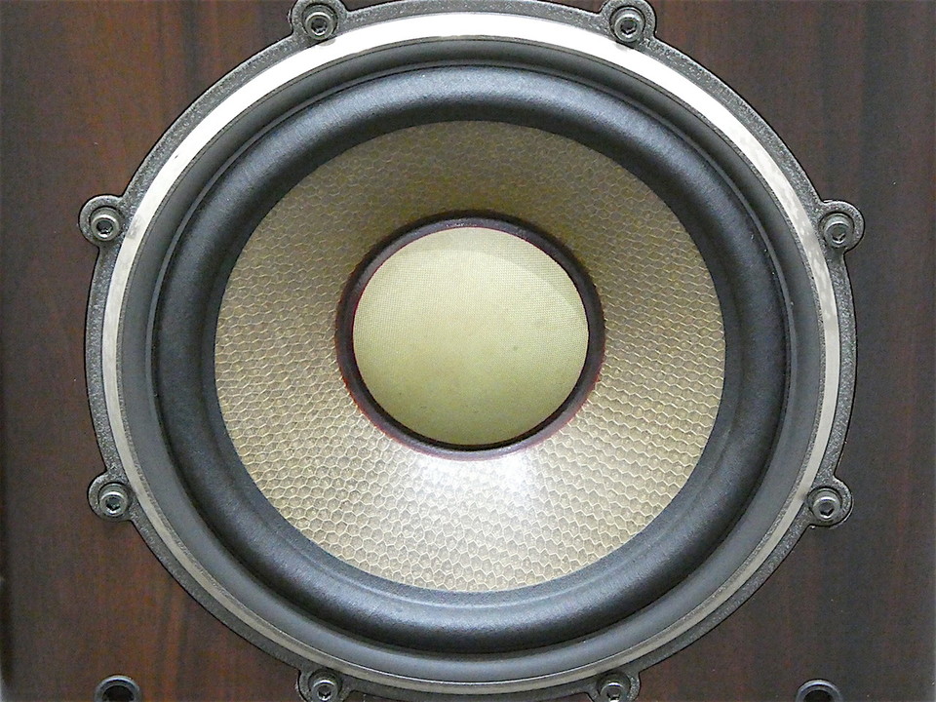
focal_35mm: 143
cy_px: 351
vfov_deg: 10.4
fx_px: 3867
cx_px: 468
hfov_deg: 13.8
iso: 3200
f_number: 7.1
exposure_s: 1/5
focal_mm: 25.6
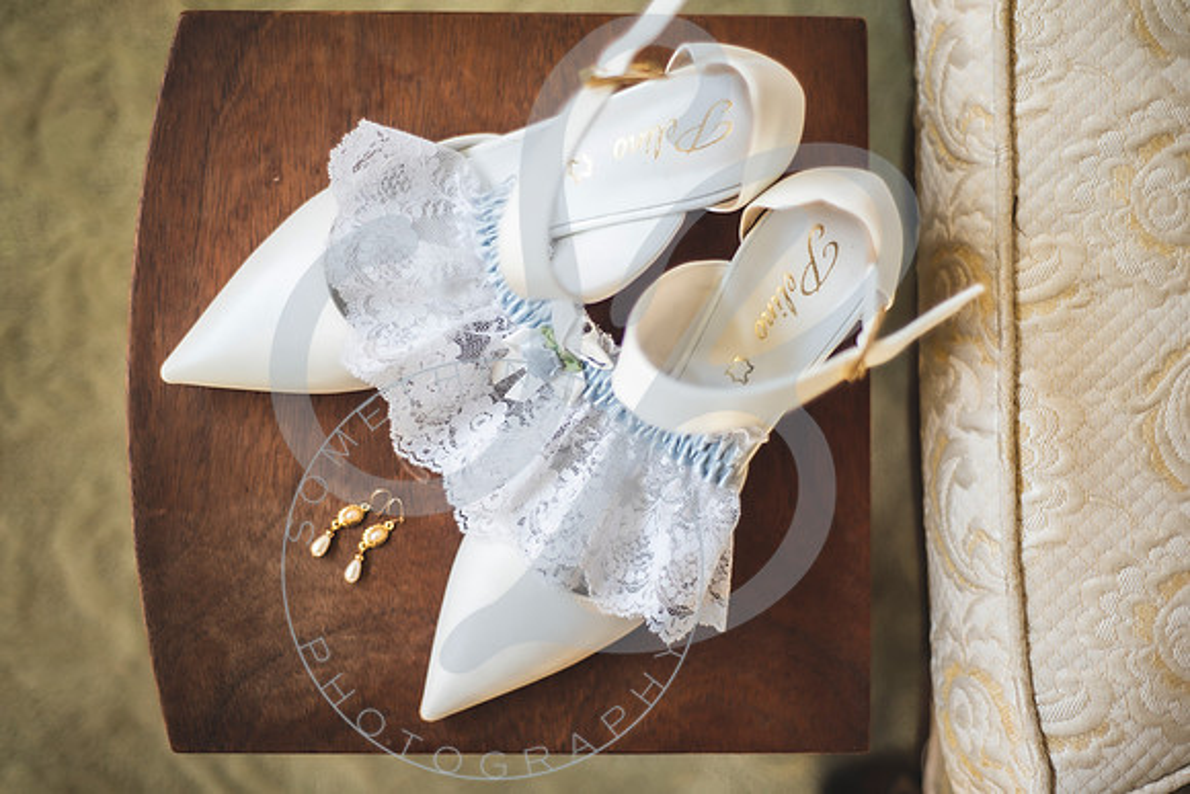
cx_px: 580
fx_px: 1725
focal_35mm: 52
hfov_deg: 38.0
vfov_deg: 25.9
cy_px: 397
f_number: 1.8
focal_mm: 50
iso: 100
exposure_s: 1/125
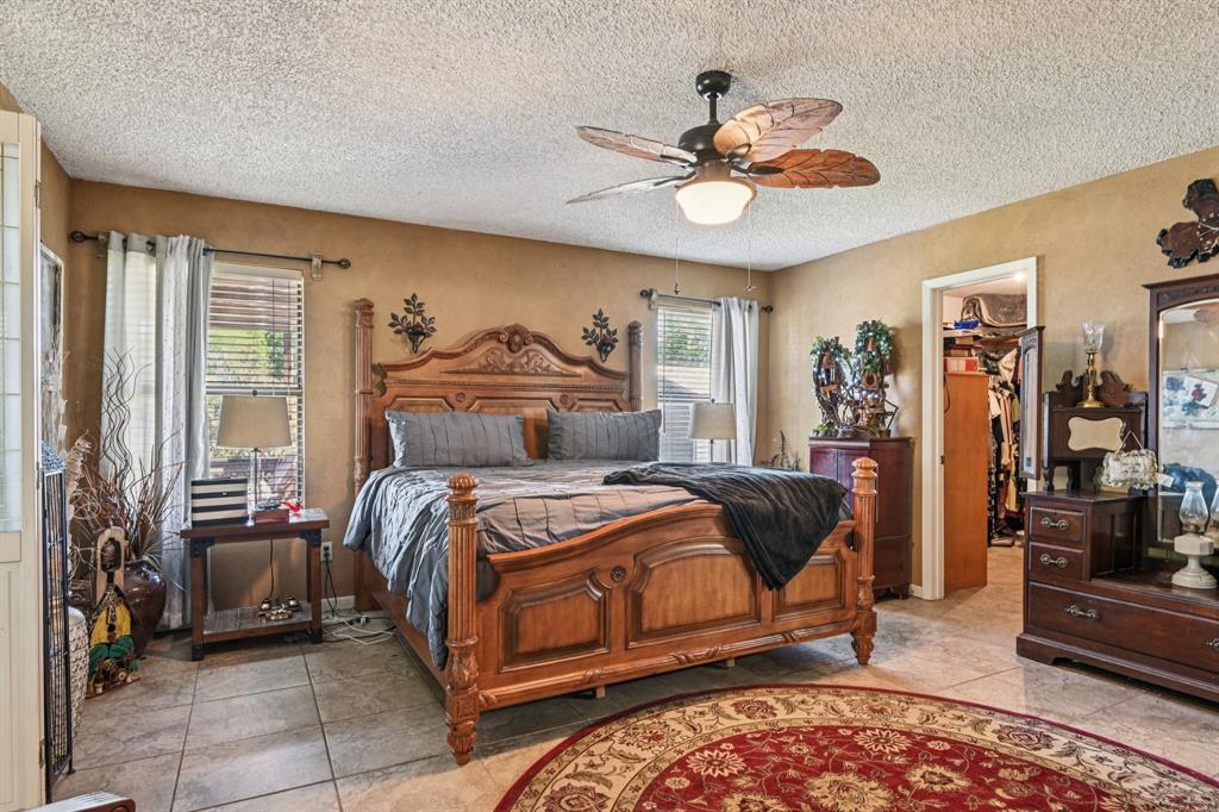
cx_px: 610
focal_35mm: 20
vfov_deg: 61.9
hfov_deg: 84.0
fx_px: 677
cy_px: 406
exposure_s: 1/3.33
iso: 400
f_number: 8
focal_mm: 20
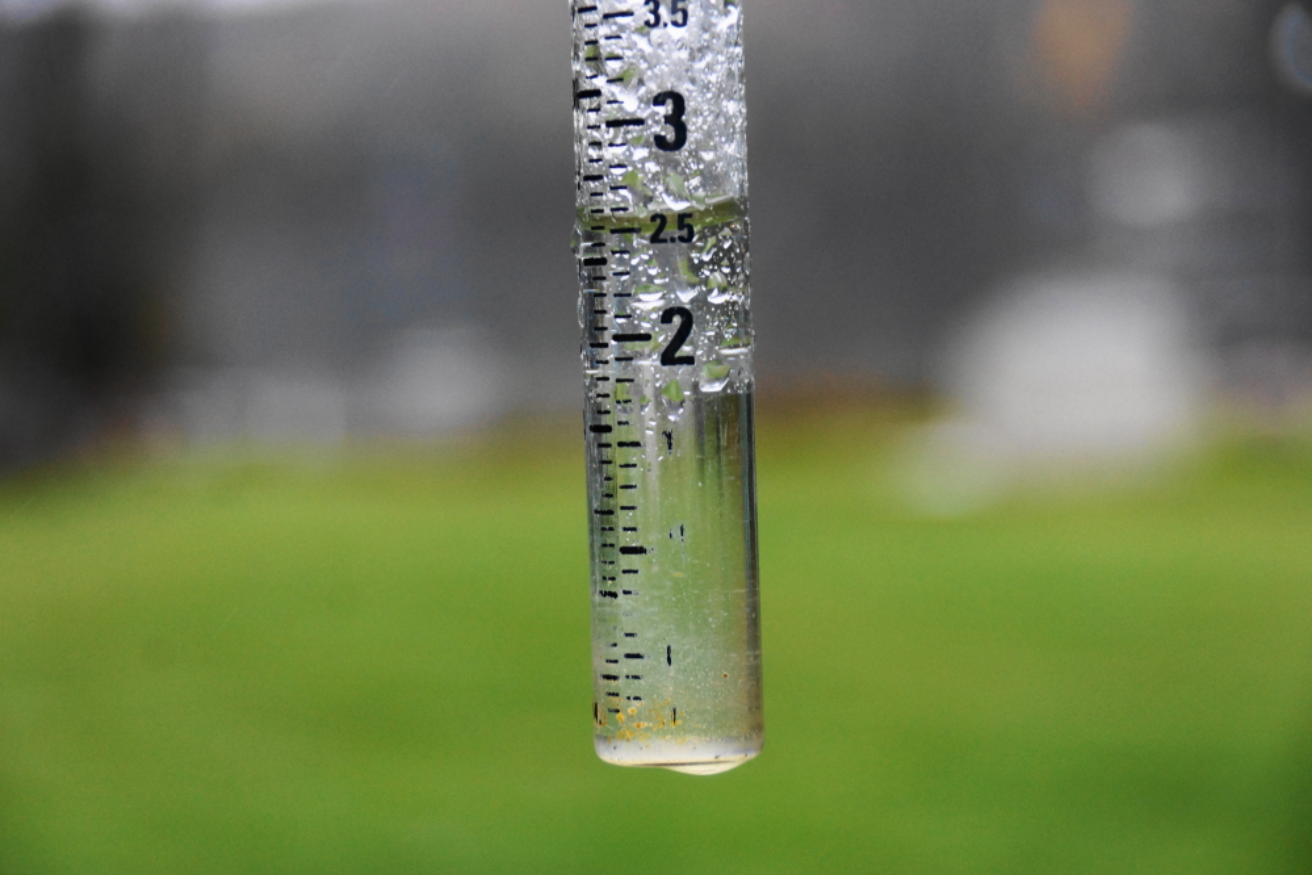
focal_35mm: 112
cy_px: 438
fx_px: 4100
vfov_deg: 12.2
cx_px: 656
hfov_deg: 18.2
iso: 640
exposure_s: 1/125
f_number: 5
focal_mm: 75
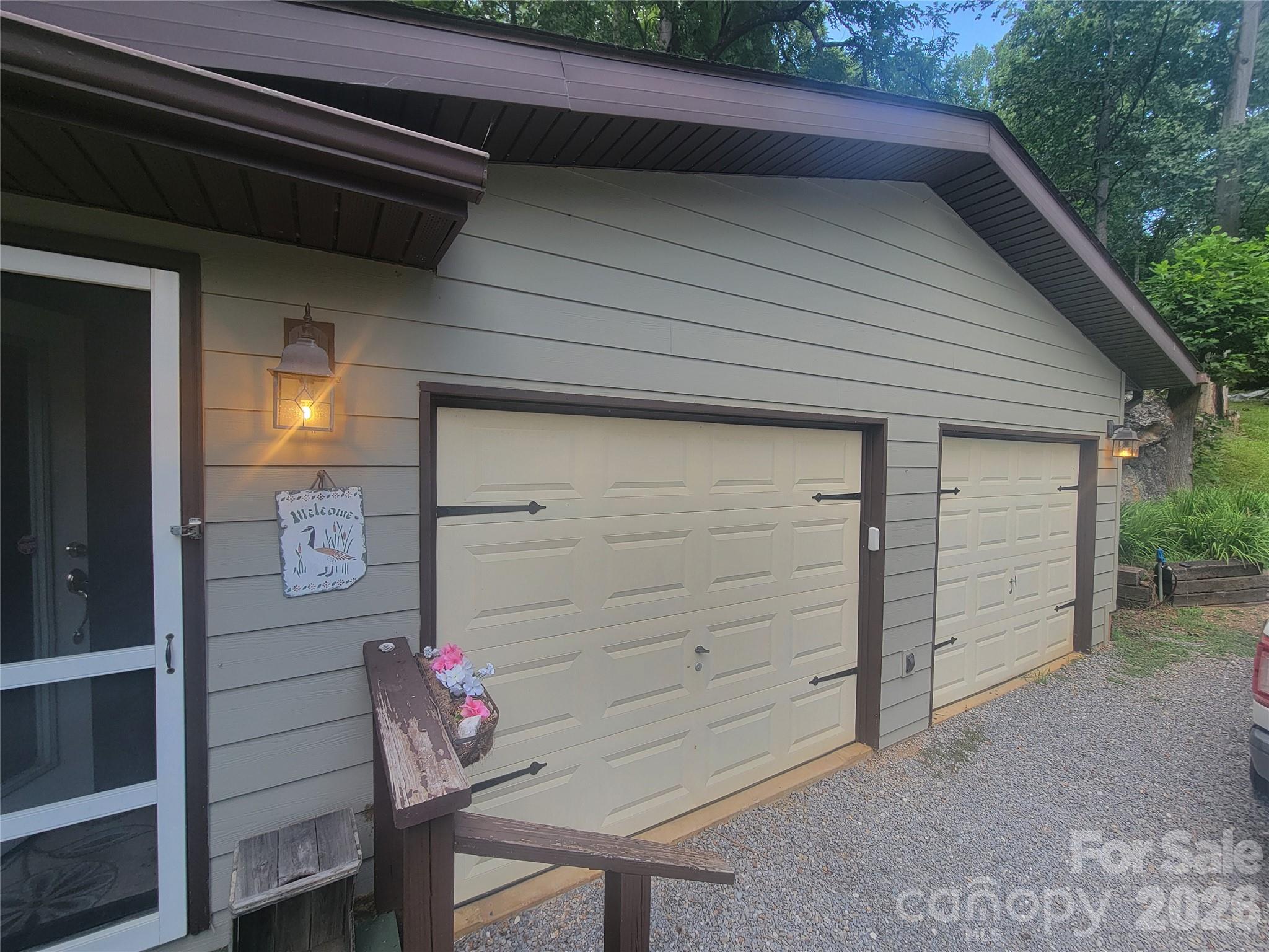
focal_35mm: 13
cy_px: 476
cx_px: 634
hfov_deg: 106.2
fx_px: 477
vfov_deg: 89.9
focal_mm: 2.2
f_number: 2.2
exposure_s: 1/120
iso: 64
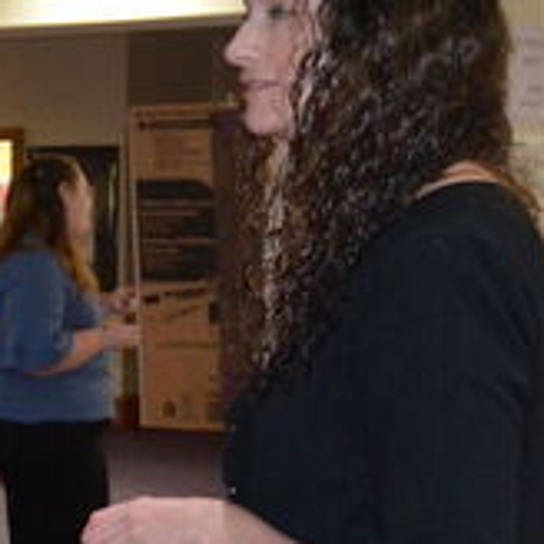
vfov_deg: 15.0
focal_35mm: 116
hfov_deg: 12.7
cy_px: 353
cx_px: -619
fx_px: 2062
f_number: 3.5
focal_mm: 18
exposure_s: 1/60
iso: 1400
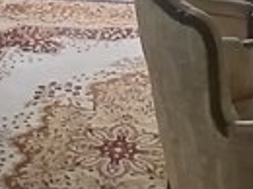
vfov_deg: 12.7
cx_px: 70
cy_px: -158
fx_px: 766
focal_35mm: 105
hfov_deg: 18.7
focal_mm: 1.4
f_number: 2.2
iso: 100
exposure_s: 1/50
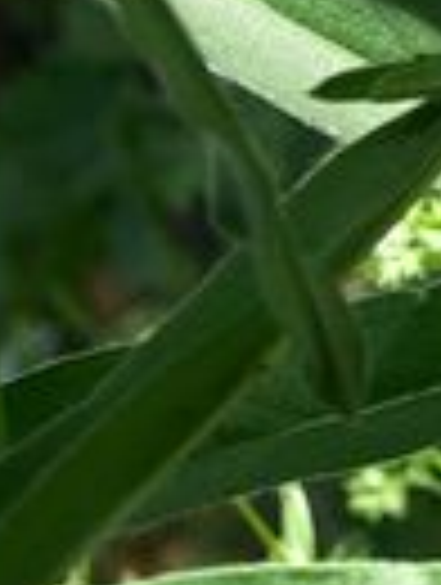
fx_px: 8127
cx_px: 1868
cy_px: -349
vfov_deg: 4.1
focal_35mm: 480
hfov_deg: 3.0
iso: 160
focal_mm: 50
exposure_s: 1/125
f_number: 8
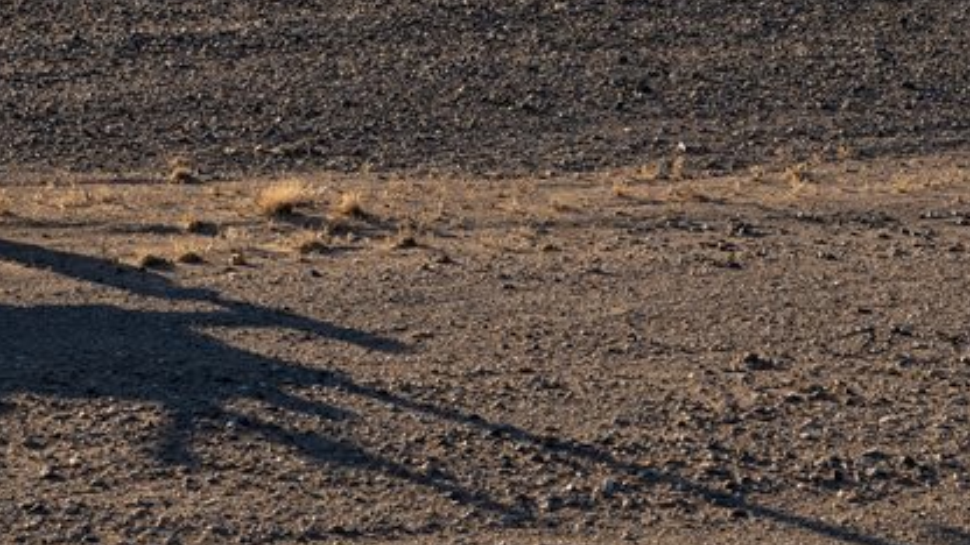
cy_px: 175
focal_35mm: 103
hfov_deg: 20.7
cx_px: 576
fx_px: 2649
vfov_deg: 11.7
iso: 1100
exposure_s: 1/6400
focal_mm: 40
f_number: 5.6
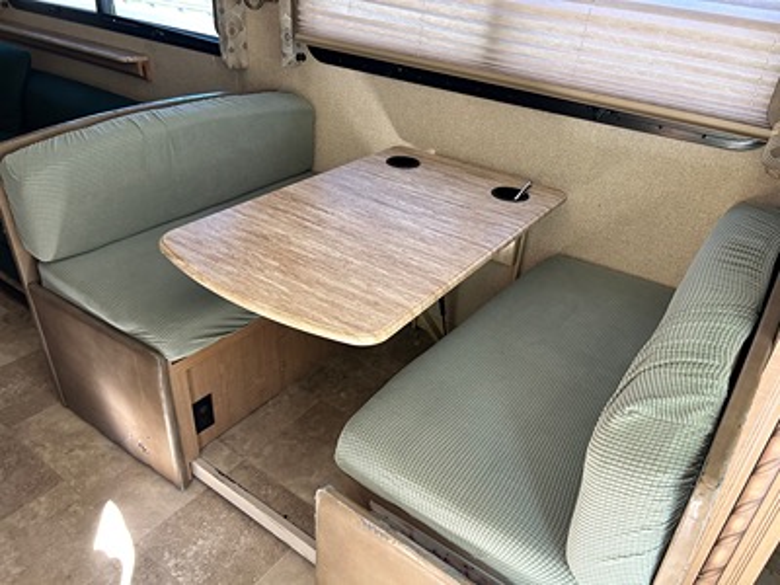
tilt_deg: -23.2
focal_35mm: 26
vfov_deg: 53.1
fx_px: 586
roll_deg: -1.8
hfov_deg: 67.3
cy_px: 292
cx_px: 390
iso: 125
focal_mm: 5.7
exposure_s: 1/60
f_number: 1.5
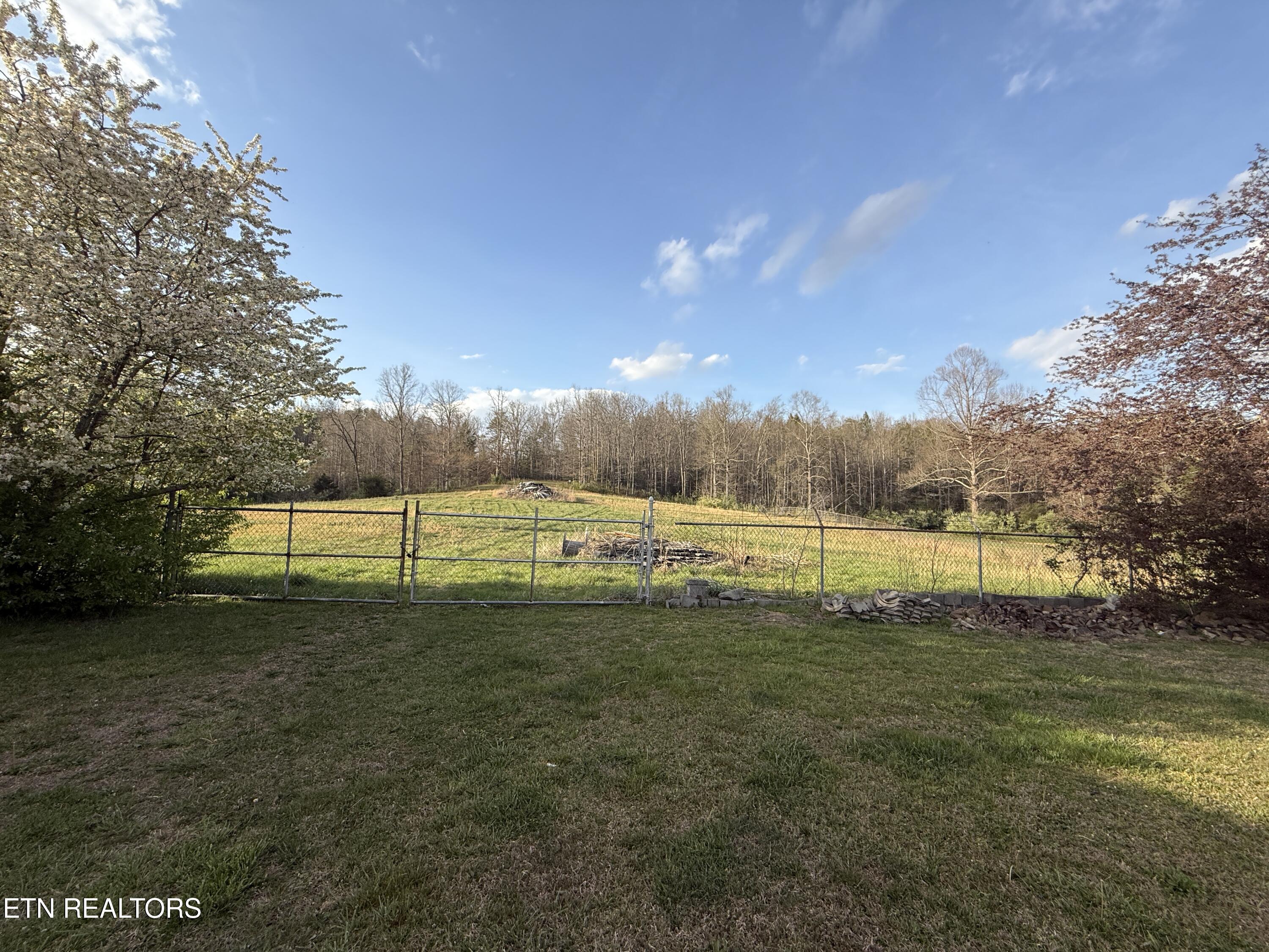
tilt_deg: +4.8
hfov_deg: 102.1
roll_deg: -0.8
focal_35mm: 14
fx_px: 513
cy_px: 476
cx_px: 634
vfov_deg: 85.7
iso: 50
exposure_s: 1/914
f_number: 2.2
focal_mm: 2.22
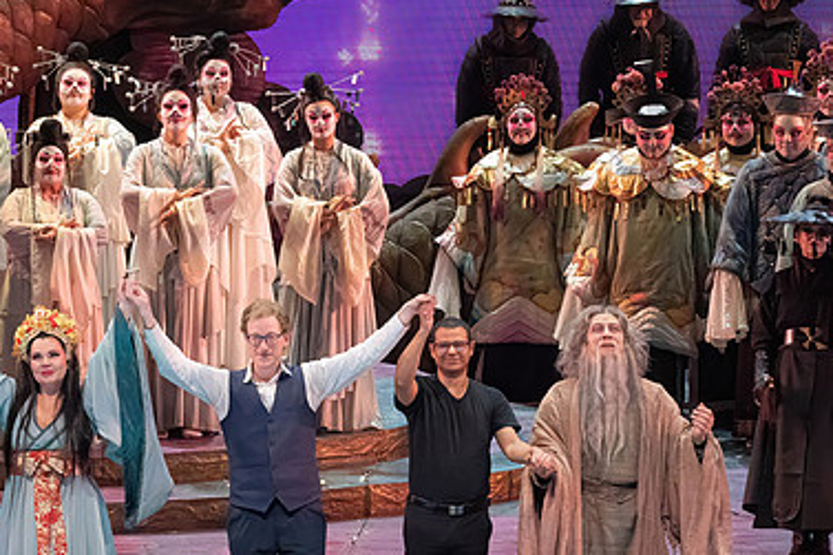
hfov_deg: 7.7
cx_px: 219
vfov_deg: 5.1
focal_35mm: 268
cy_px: 350
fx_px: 6198
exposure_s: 1/1000
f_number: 10
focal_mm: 174
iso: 20000
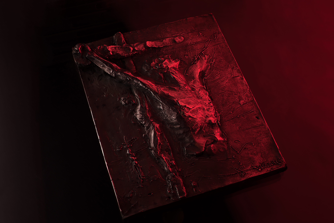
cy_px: 112
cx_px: 167
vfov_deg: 27.0
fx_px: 464
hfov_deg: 39.6
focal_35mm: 50
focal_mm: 50
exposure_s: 1/250
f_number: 16
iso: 100
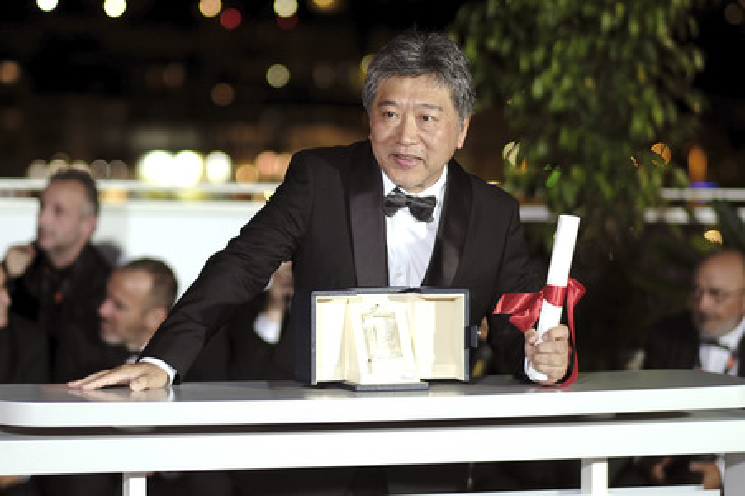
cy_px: 248
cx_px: 372
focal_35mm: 84
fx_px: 1737
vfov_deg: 16.2
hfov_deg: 24.2
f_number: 1.2
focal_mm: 56
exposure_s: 1/160
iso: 500
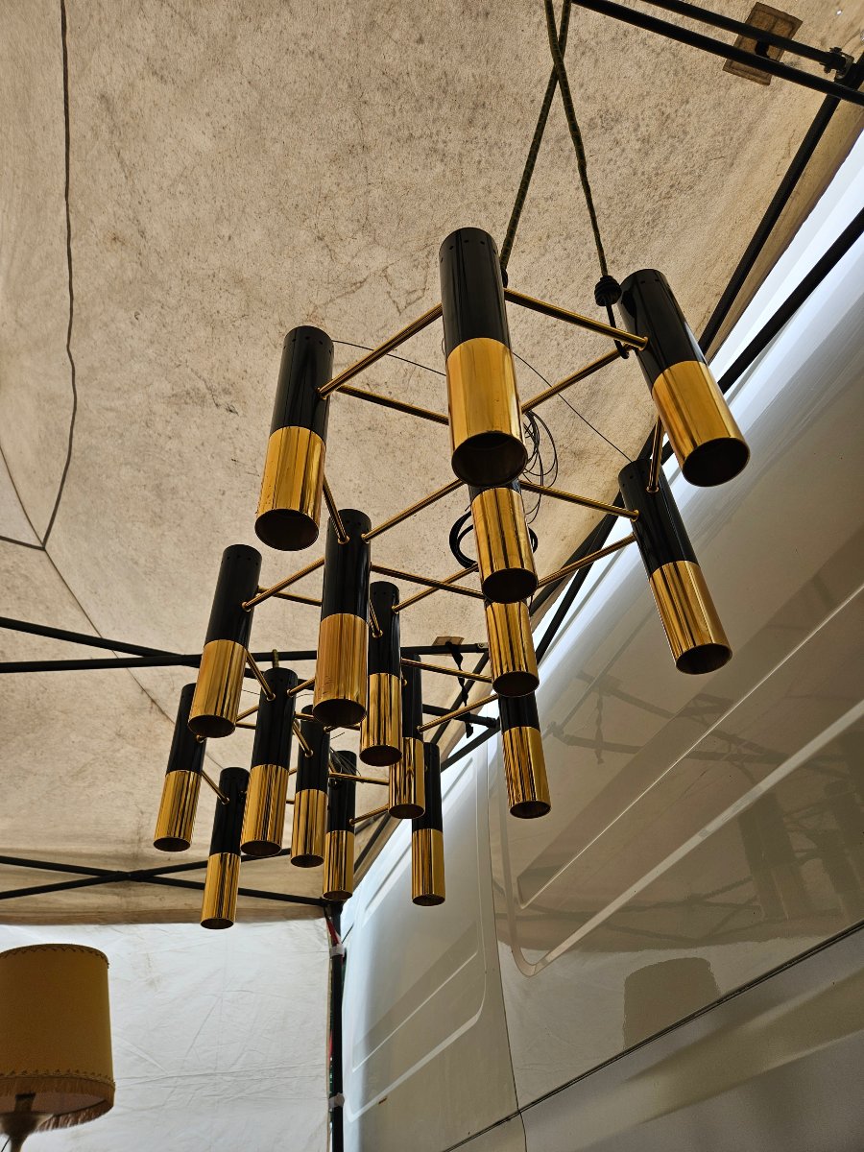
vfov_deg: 73.9
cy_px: 576
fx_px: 765
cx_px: 432
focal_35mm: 23
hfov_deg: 58.9
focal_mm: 5.4
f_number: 1.8
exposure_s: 1/245
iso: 25
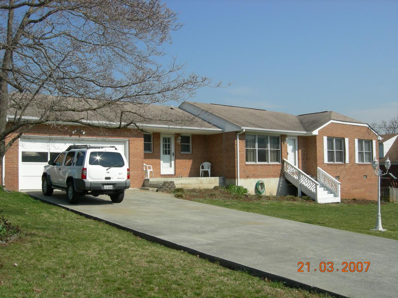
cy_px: 149
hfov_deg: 51.4
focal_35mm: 36
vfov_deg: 39.7
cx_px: 199
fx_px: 414
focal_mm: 7.5
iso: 64
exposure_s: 1/354
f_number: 6.8
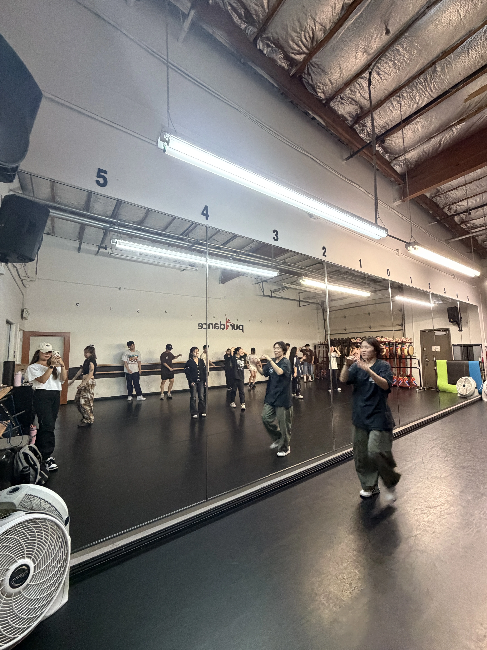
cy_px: 325
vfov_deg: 102.1
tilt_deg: +6.8
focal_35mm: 14
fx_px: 263
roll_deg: +1.1
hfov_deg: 85.7
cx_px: 244
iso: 500
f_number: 2.2
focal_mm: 2.22
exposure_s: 1/60
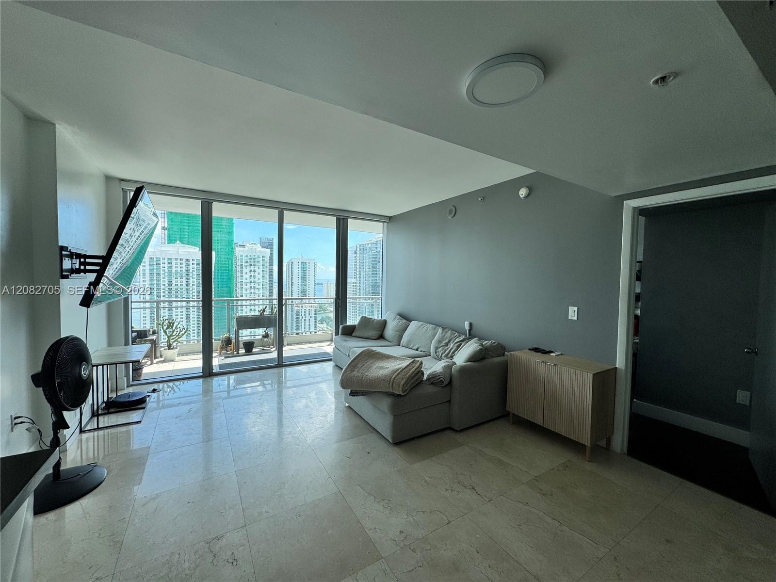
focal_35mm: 14
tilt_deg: -2.9
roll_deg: -1.2
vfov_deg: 85.7
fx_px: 314
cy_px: 291
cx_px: 388
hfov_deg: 102.1
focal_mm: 2.22
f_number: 2.2
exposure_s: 1/669
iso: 40
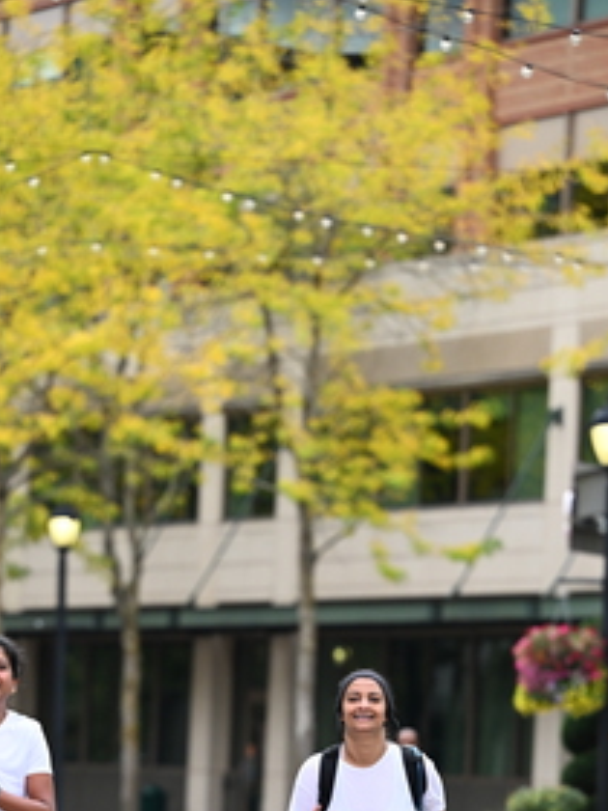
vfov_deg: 8.0
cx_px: 248
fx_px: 5761
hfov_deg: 6.0
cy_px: 750
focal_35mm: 246
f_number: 2.8
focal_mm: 130
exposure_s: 1/2500
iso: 640
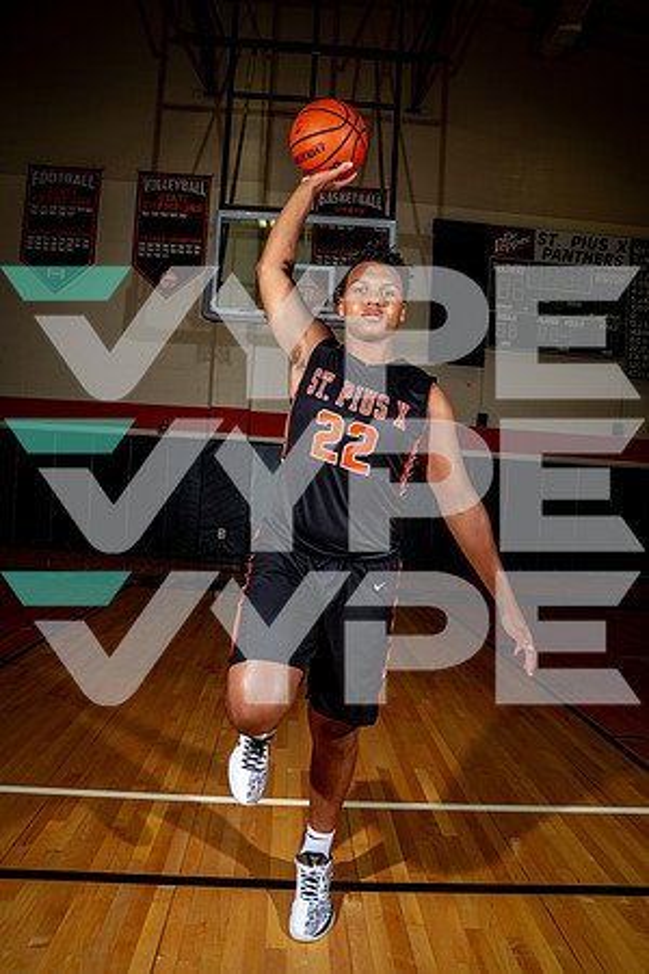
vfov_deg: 71.5
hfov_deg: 51.3
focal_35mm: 25
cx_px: 324
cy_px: 487
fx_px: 676
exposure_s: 1/125
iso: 100
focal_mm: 25
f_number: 8
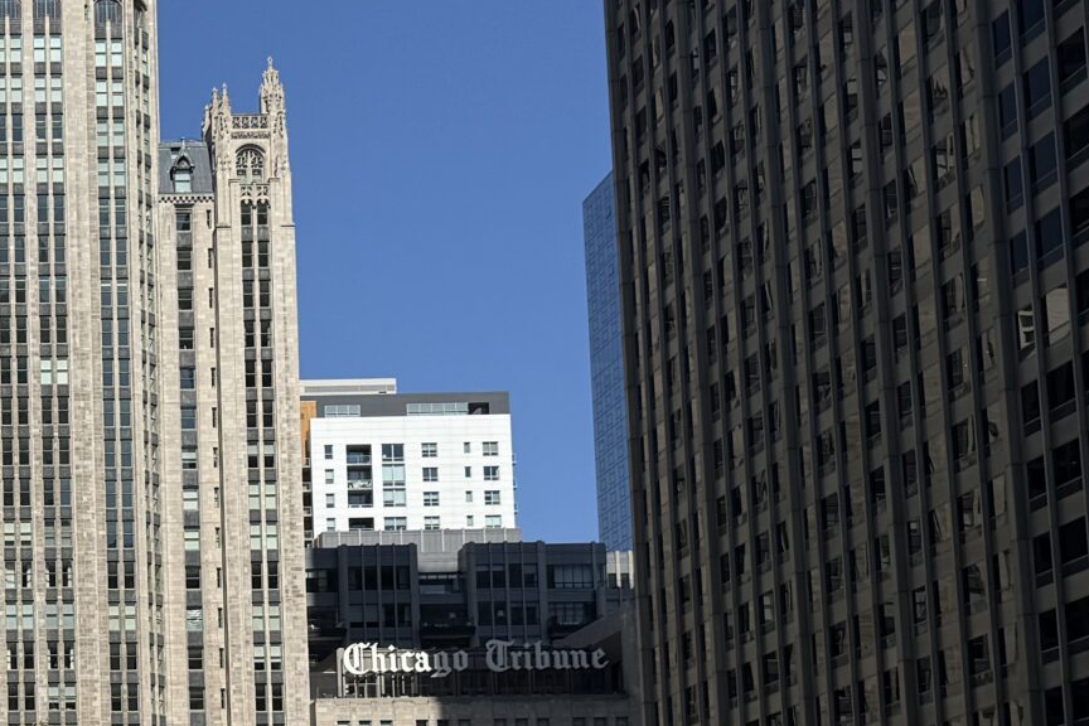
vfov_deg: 17.7
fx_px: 2238
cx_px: -183
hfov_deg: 24.9
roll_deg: +1.2
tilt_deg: +6.5
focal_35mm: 74
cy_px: 814
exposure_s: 1/7353
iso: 80
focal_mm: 6.76
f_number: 1.78
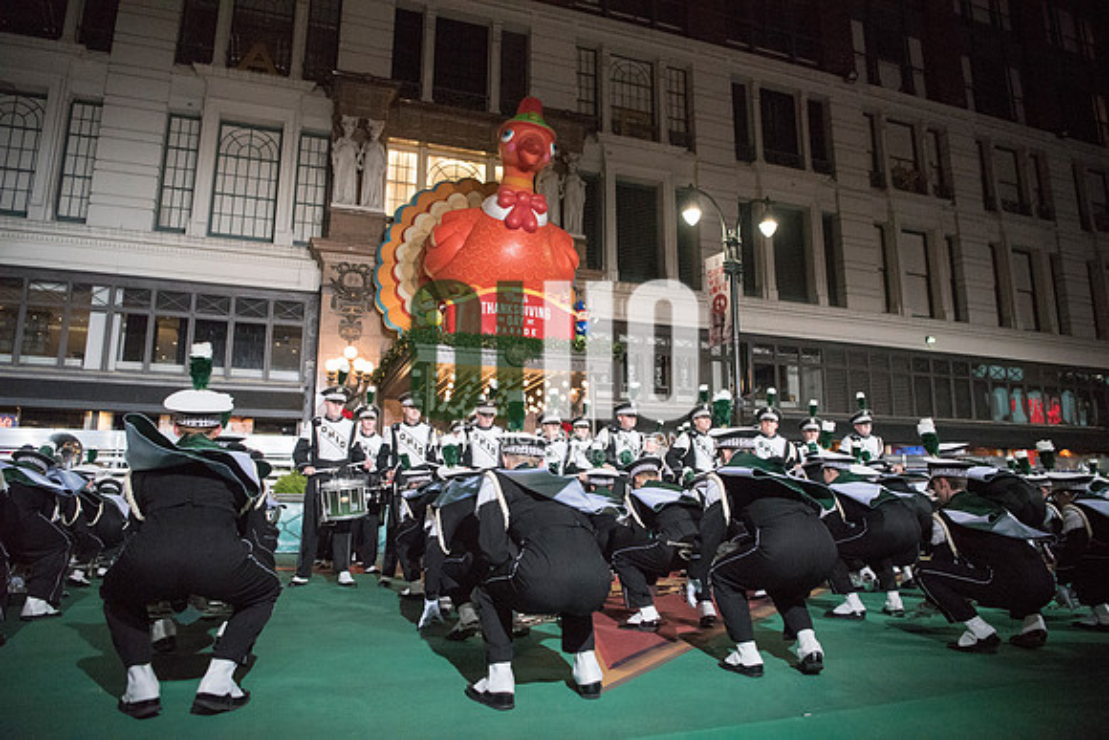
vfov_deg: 53.2
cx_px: 554
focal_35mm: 24
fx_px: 739
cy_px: 370
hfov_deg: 73.7
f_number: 2.8
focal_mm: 24
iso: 8000
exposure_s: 1/3200
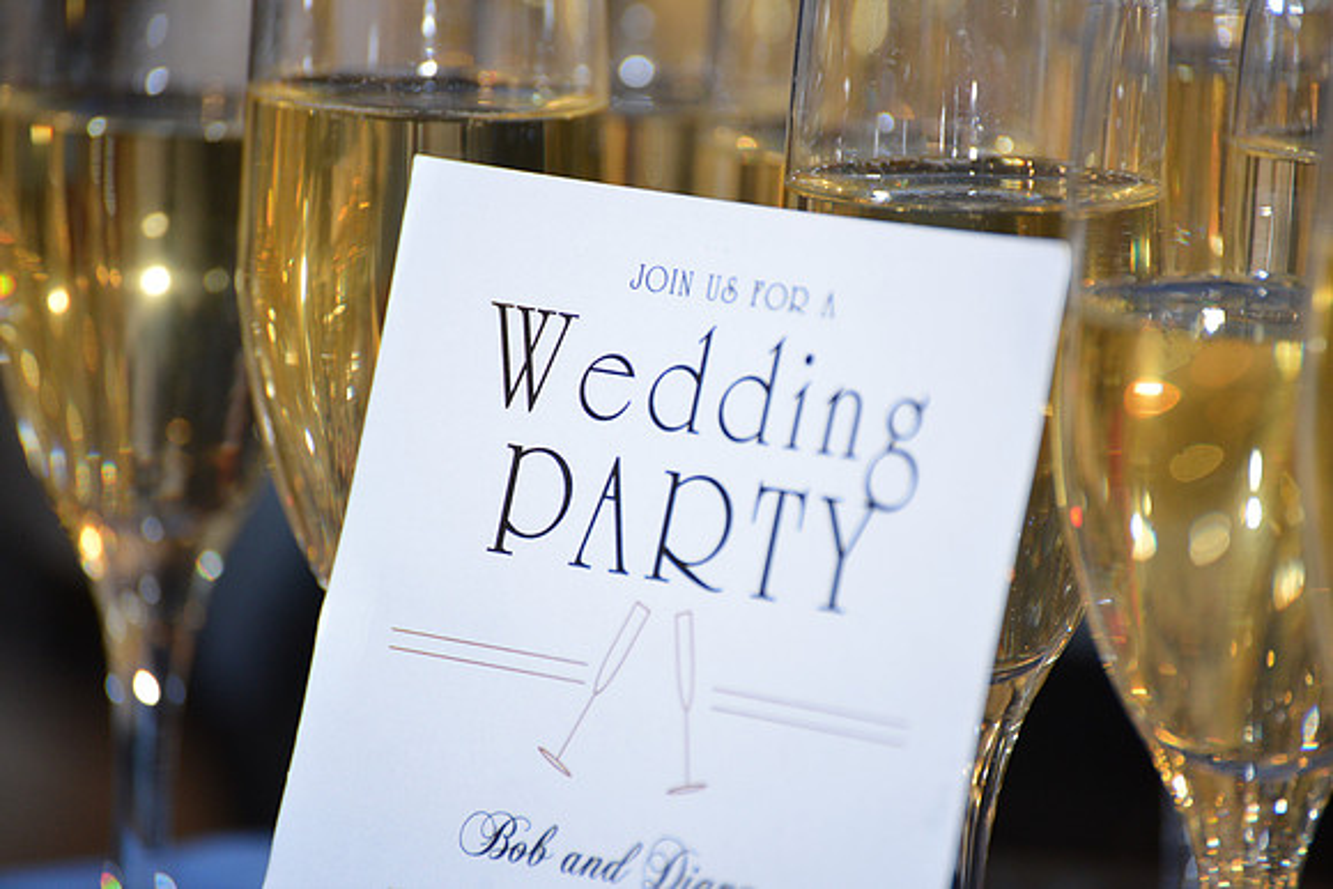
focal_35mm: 210
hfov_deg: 9.8
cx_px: 666
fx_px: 7777
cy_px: 444
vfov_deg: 6.5
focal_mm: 210
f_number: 5.3
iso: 1250
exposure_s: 1/60
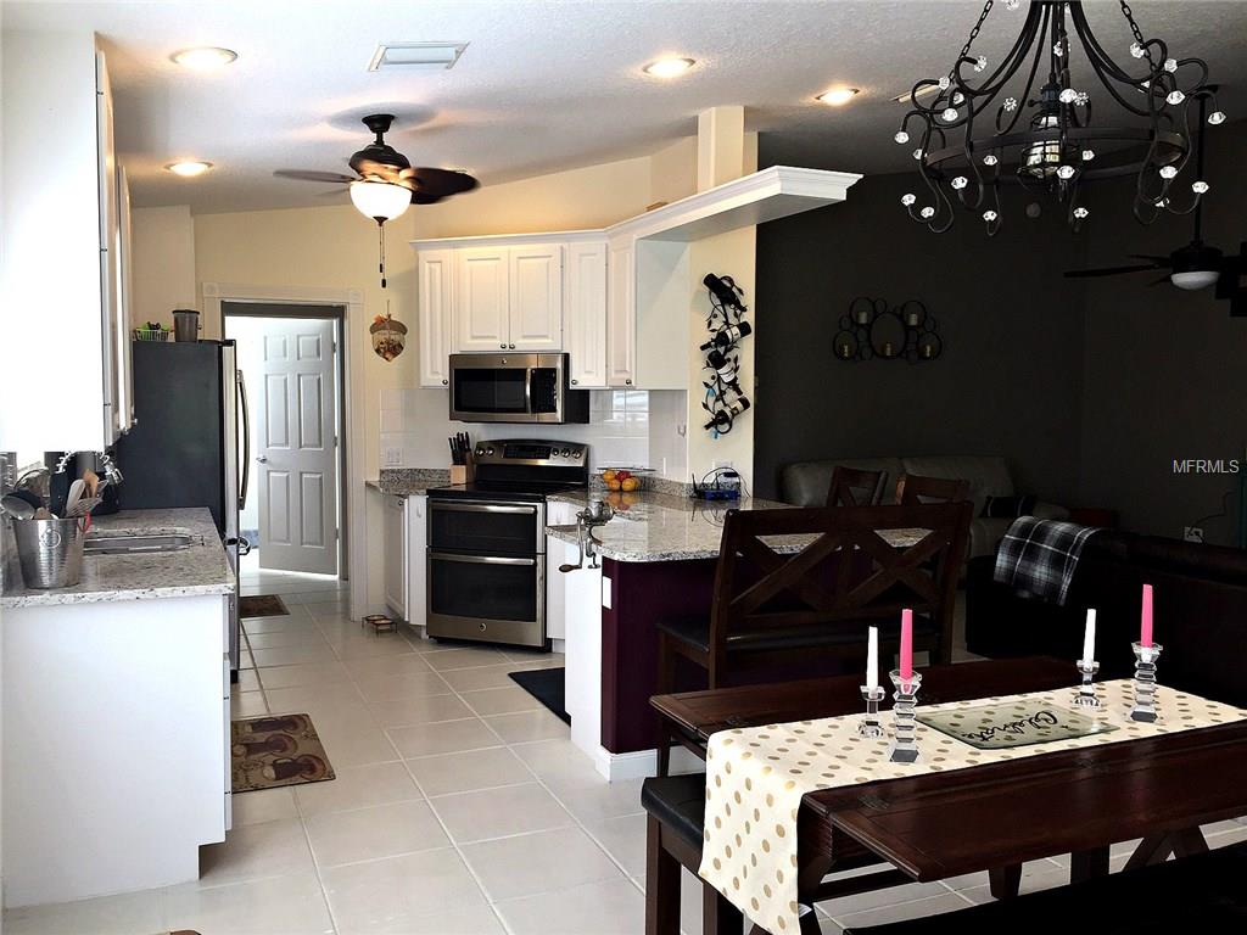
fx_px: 1045
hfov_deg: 61.7
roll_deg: +0.4
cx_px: 624
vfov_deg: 48.2
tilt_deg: -4.4
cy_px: 468
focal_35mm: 29
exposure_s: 1/60
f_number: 2.2
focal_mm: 4.15
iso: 32
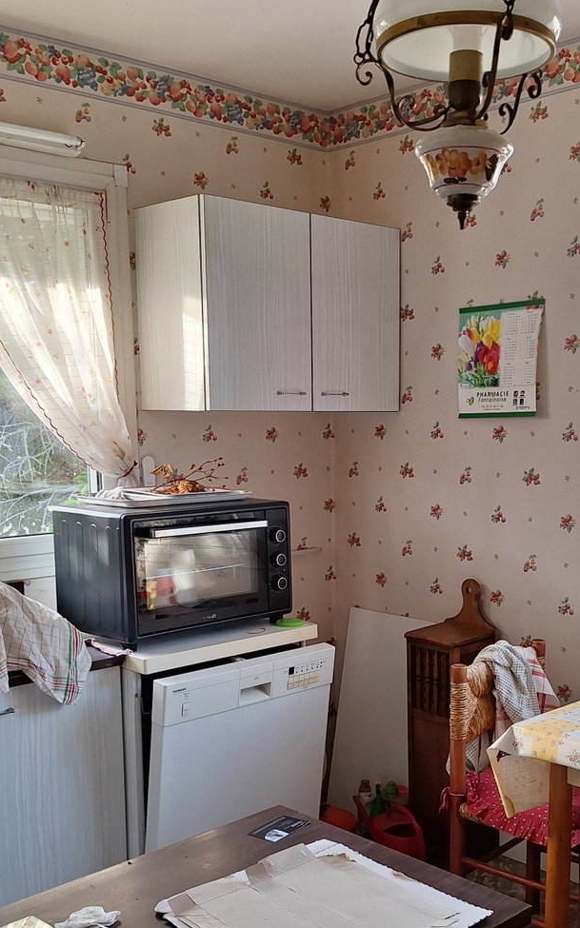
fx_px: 1012
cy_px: 560
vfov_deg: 49.0
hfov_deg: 31.8
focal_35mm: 40
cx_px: 370
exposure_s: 1/149
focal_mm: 5.54
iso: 40
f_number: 1.8
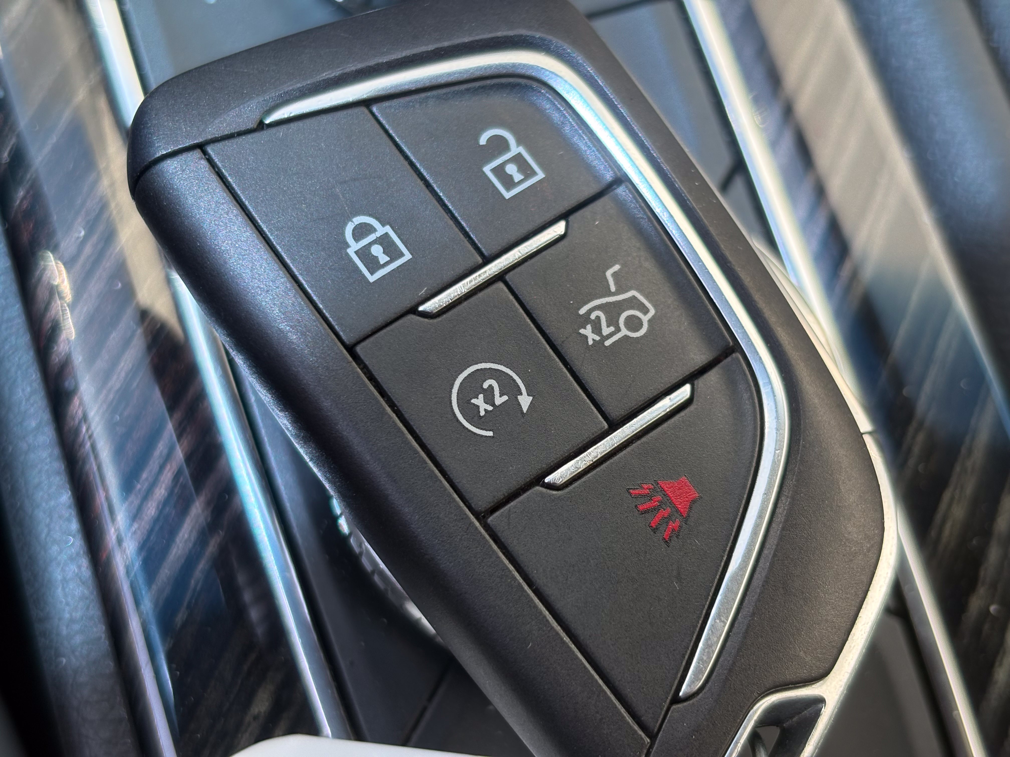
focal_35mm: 52
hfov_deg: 36.8
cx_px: 505
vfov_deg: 28.0
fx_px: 1517
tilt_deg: -67.9
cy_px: 378
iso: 32
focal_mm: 5.96
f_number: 1.6
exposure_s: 1/212
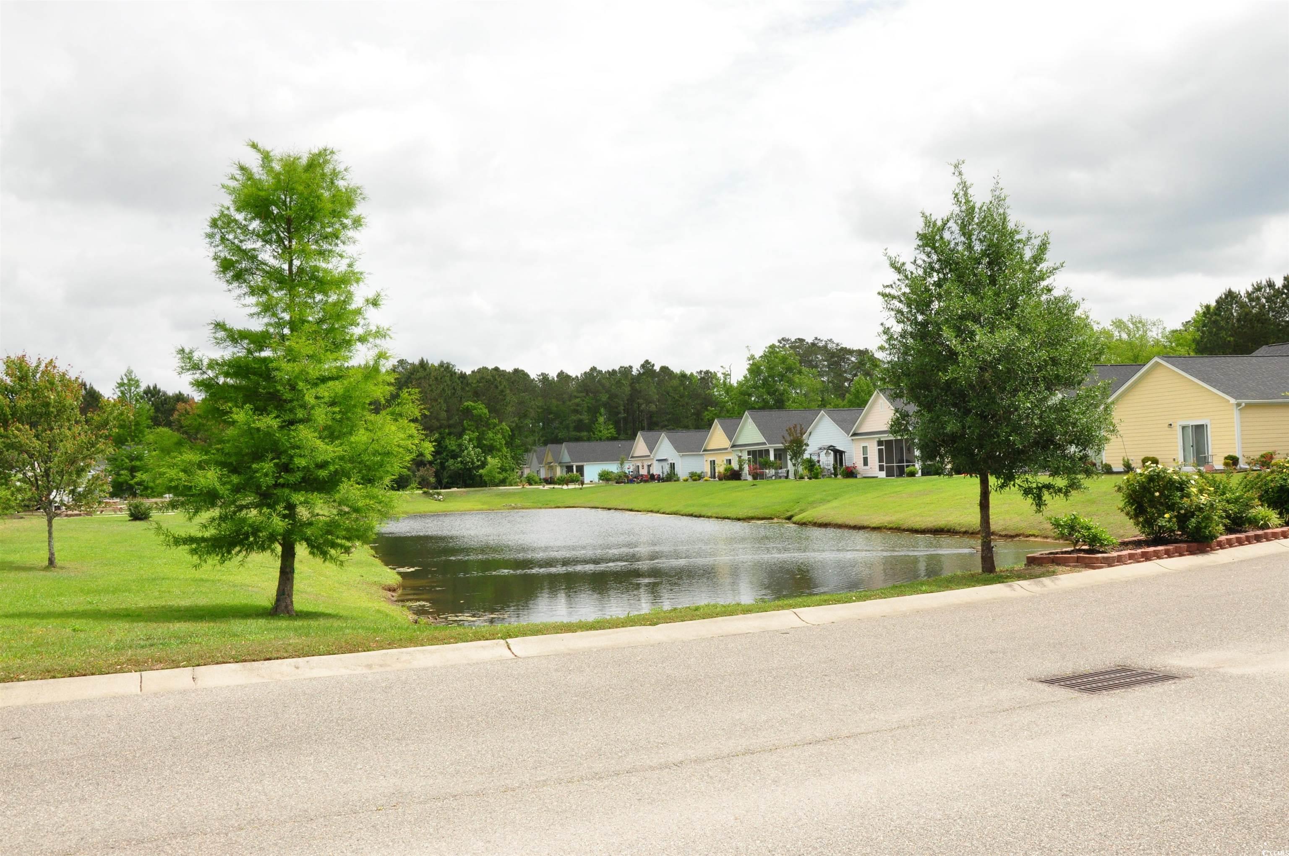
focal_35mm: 33
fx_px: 1180
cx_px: 644
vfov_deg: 39.9
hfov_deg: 57.3
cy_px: 428
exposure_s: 1/1600
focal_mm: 22
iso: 1000
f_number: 11
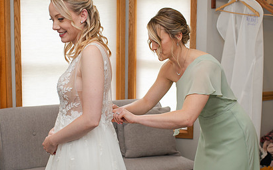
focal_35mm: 55
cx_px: 124
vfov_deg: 23.5
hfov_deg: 36.9
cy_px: 89
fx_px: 409
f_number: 3.5
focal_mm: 35
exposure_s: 1/200
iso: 560
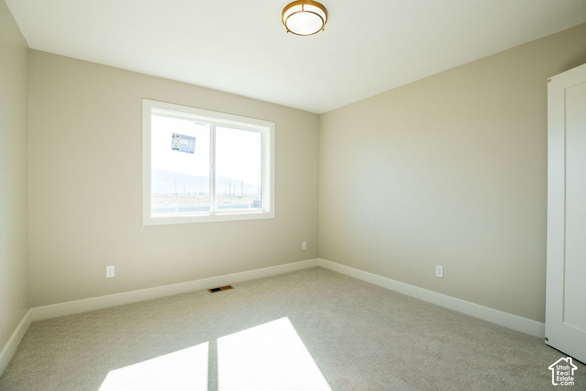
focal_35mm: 16
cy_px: 196
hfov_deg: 97.8
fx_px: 255
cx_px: 293
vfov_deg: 74.8
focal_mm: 10
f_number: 4
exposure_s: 1/200
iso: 100
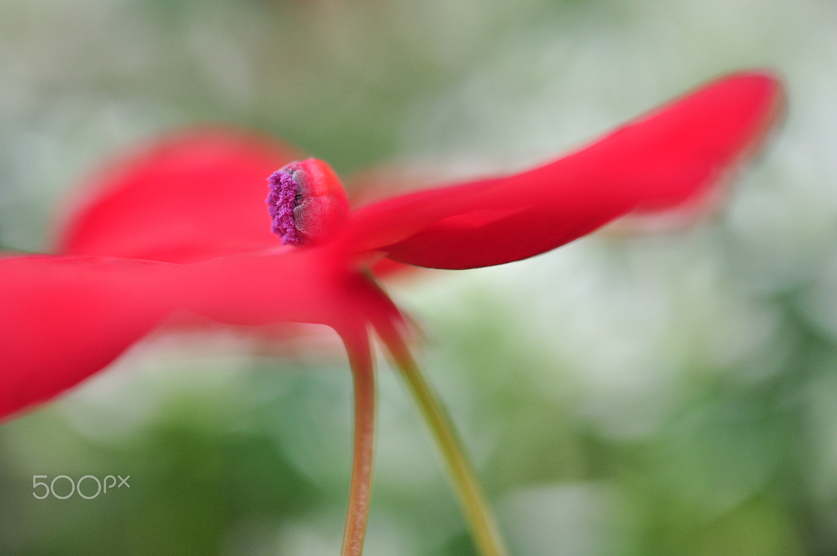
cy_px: 278
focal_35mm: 60
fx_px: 1393
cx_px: 418
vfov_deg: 22.6
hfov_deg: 33.4
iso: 400
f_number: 4
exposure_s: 1/640
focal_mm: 40
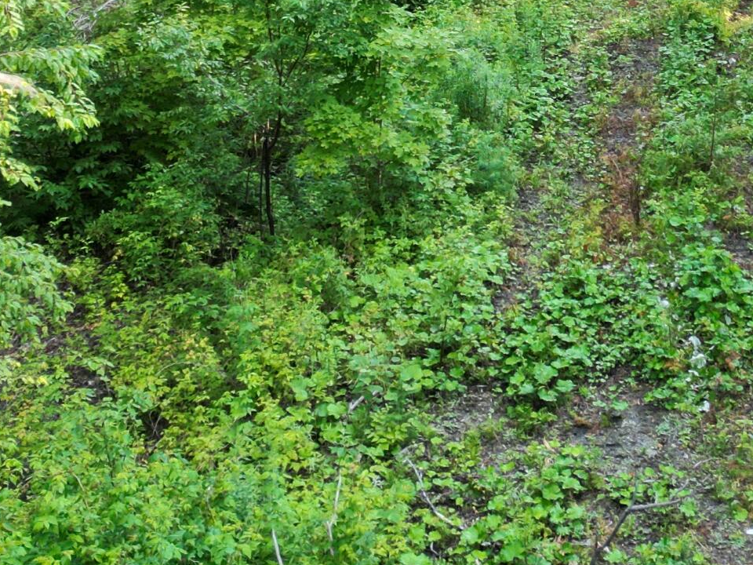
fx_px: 1631
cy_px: -214
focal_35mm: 75
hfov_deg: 25.3
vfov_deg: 18.0
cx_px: 663
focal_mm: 6.72
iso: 100
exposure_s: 1/500
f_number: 1.7
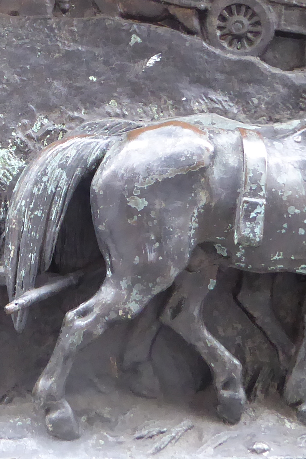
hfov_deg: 16.4
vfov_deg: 25.3
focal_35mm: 80
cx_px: -55
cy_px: 180
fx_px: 1020
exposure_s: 1/50
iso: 400
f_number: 3.3
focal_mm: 4.3
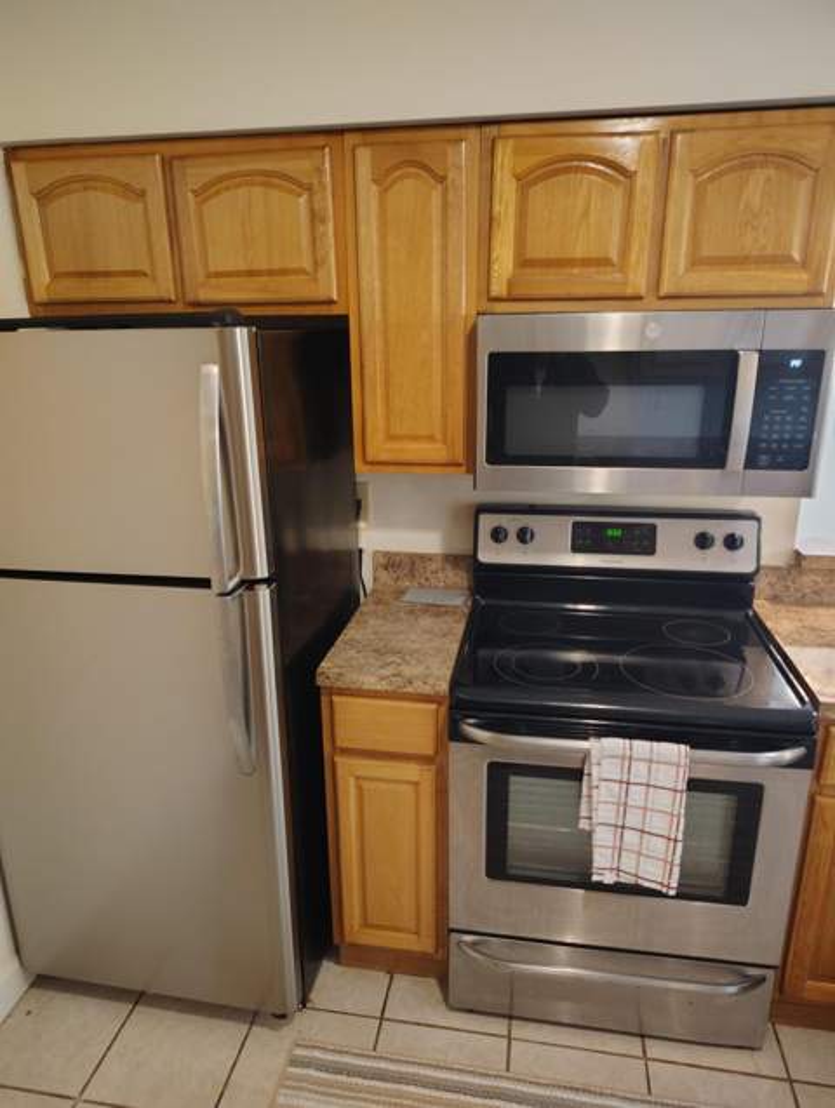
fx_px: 770
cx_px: 418
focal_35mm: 24
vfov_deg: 71.5
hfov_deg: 57.0
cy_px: 554
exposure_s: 1/30
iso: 1550
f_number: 1.8
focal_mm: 5.56
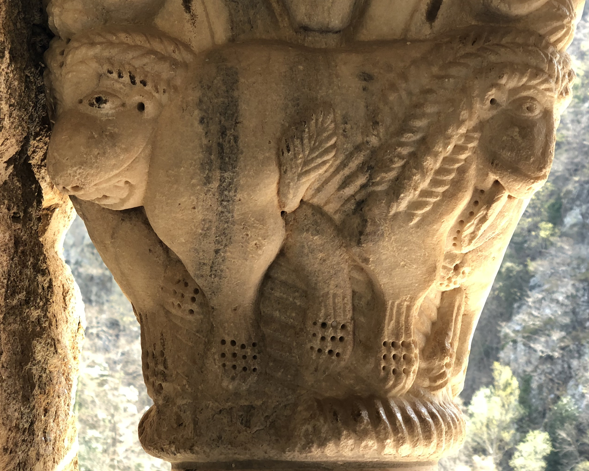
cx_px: 274
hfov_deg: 23.6
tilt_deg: +11.3
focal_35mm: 81
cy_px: 133
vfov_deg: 18.9
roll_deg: +1.6
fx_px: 1412
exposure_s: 1/60
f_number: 2.4
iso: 20
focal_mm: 6
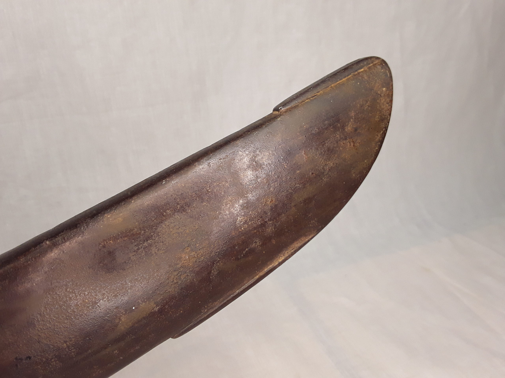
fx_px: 394
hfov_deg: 65.3
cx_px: 252
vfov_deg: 51.4
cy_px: 189
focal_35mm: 27
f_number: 1.9
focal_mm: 2.91
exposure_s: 1/100
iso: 50
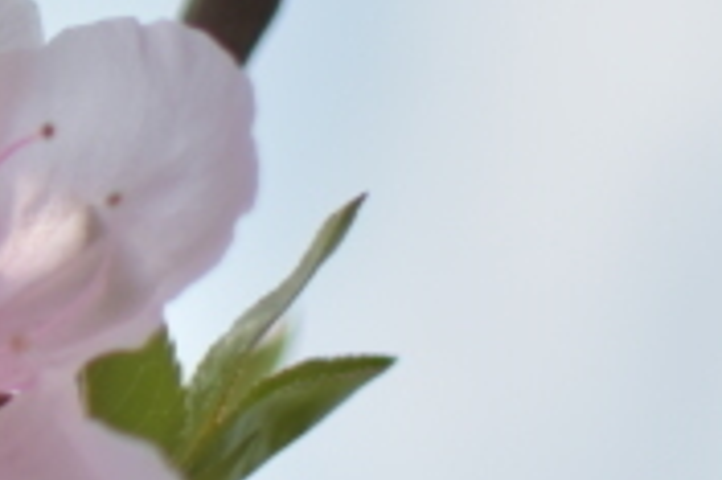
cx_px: -874
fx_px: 6129
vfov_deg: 4.5
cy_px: -88
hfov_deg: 6.5
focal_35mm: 306
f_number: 1.8
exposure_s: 1/4000
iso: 100
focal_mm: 35
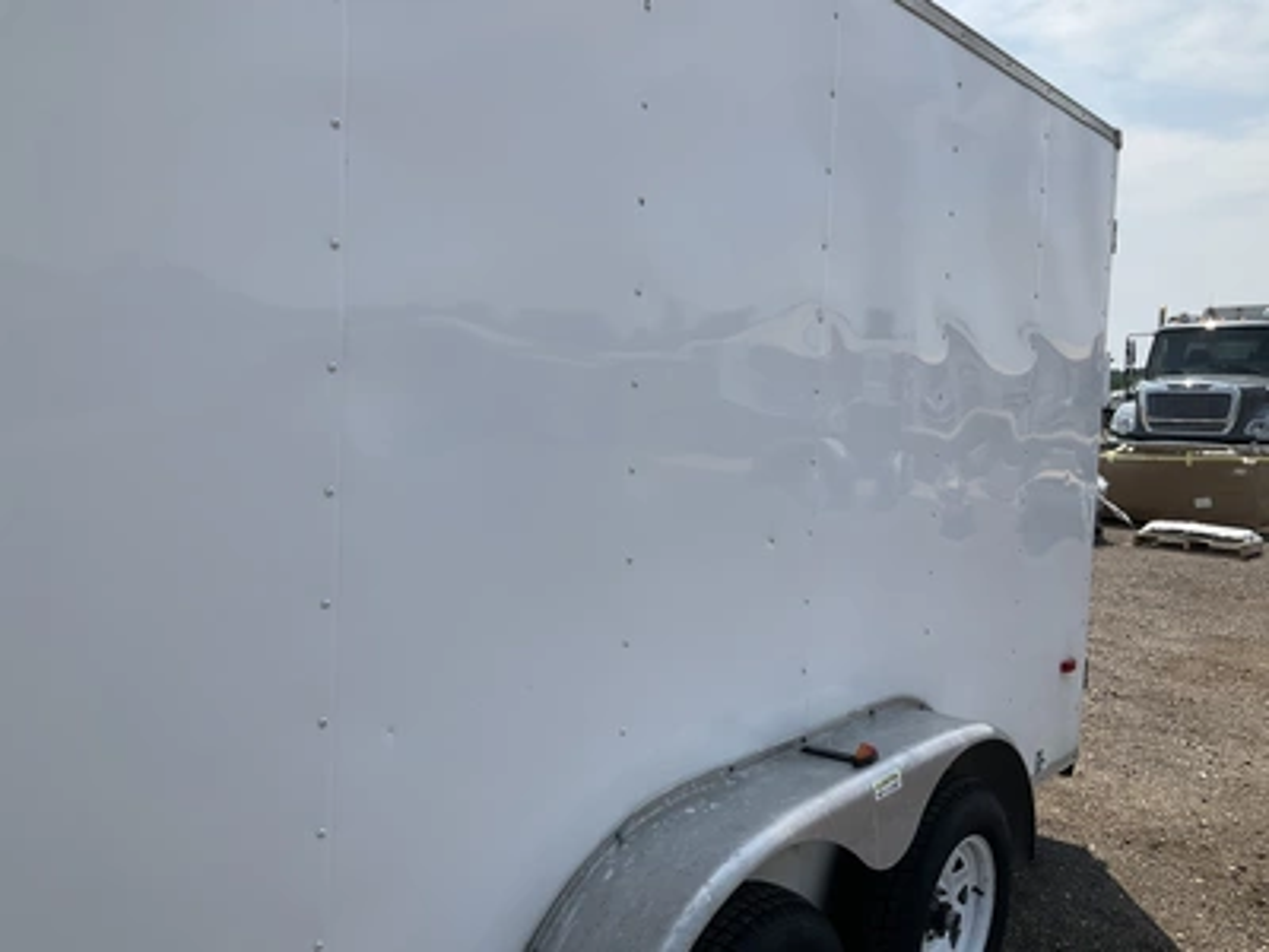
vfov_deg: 48.2
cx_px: 634
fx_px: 1063
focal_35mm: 29
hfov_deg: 61.7
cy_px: 476
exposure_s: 1/2058
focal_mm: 3
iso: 25
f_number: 1.8
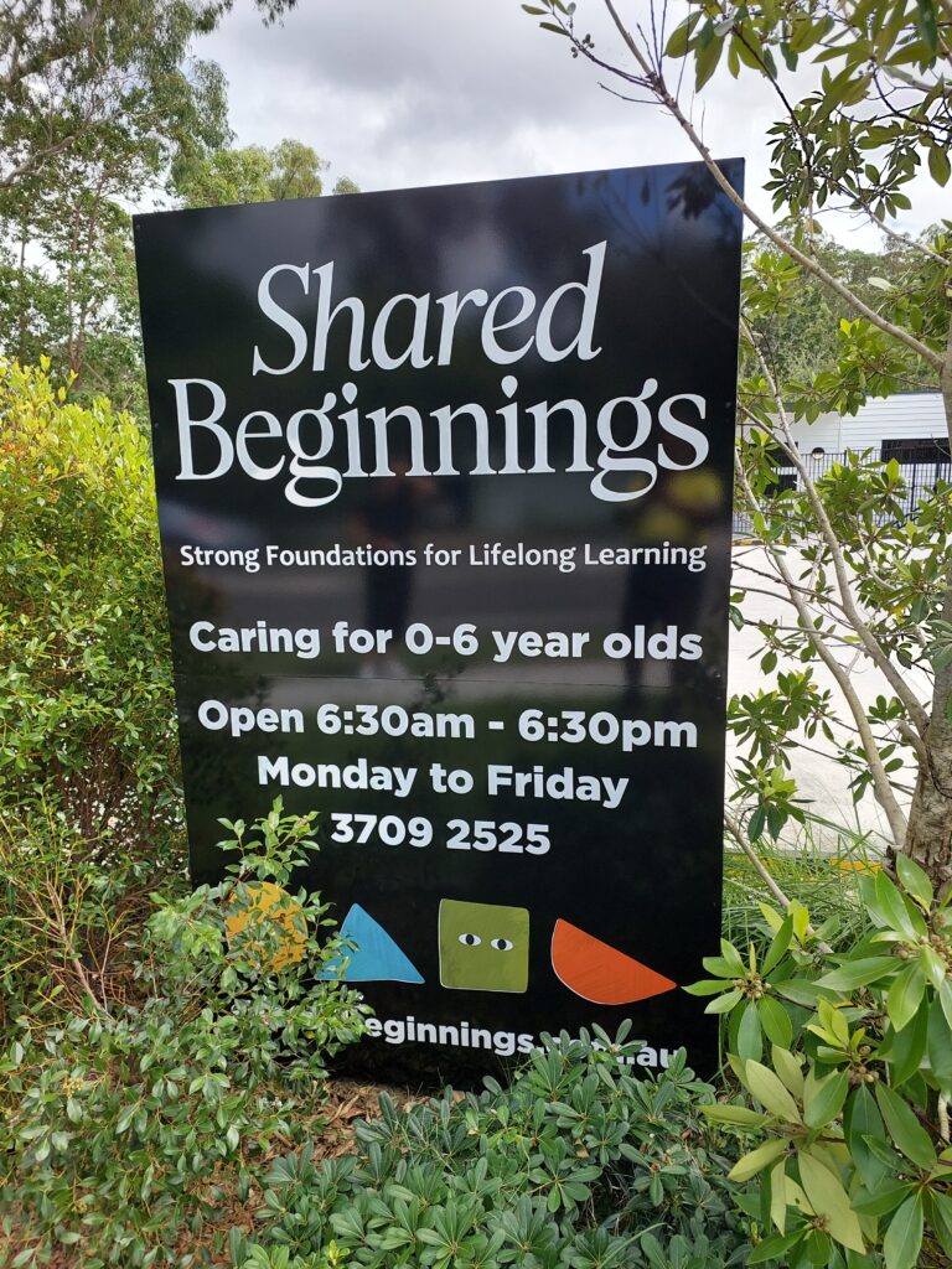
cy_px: 634
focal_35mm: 23
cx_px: 476
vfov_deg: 73.9
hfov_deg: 58.9
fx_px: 843
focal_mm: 5.06
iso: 25
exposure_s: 1/320
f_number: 1.8
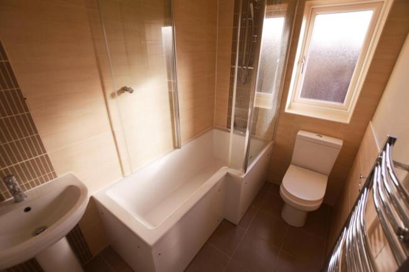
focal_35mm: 15
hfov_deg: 100.4
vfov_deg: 77.2
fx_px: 170
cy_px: 136
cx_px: 204
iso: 100
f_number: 3.5
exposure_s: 1/200
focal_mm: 10
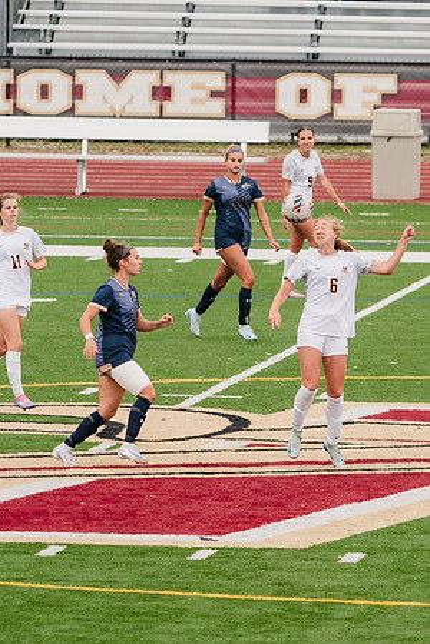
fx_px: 7541
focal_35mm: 421
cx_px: 280
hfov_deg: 3.3
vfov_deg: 4.9
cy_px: 361
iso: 640
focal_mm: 250
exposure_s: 1/1600
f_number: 5.6
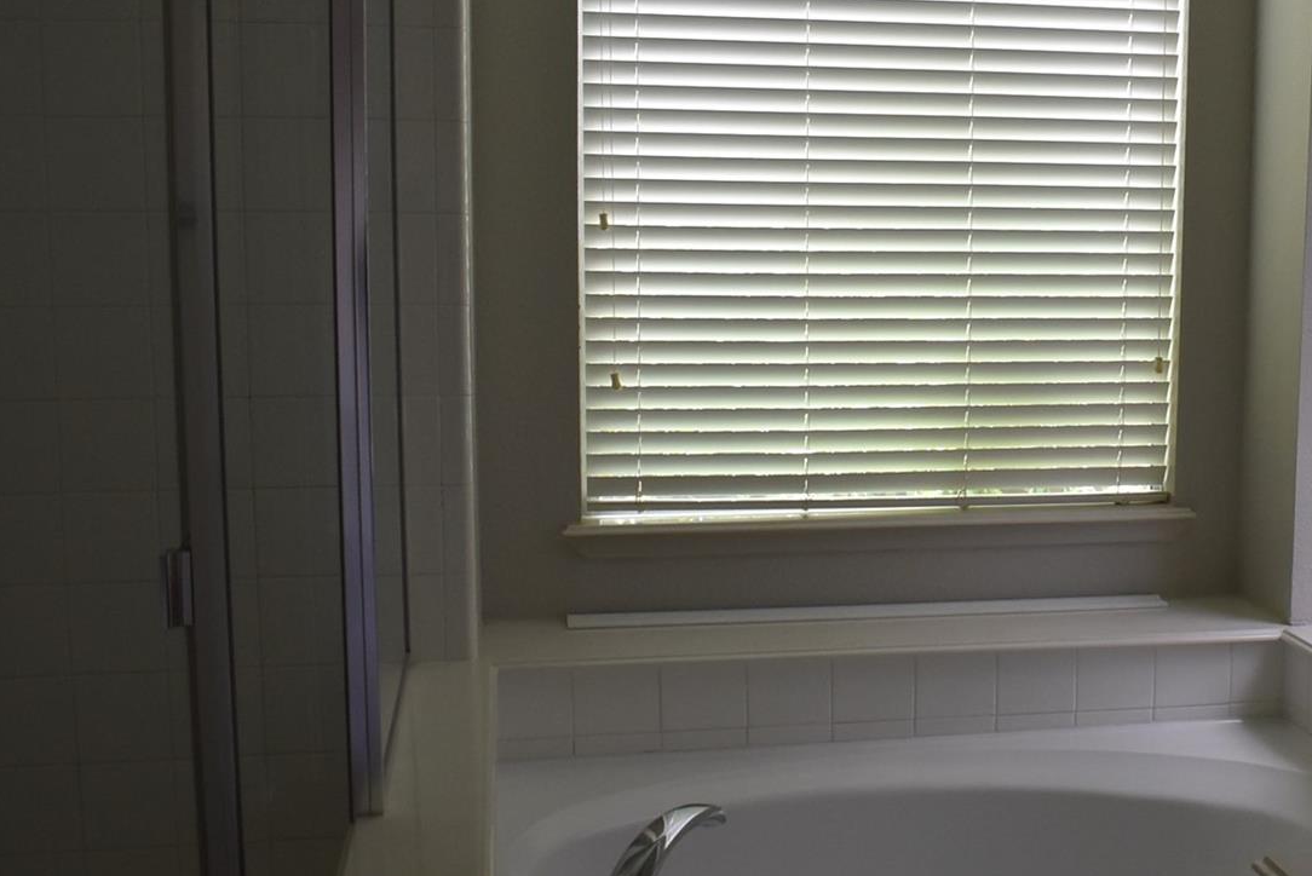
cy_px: 496
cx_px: 1022
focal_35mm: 51
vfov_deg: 26.5
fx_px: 1860
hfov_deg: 37.7
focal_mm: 18
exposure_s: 1/160
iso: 800
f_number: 3.5
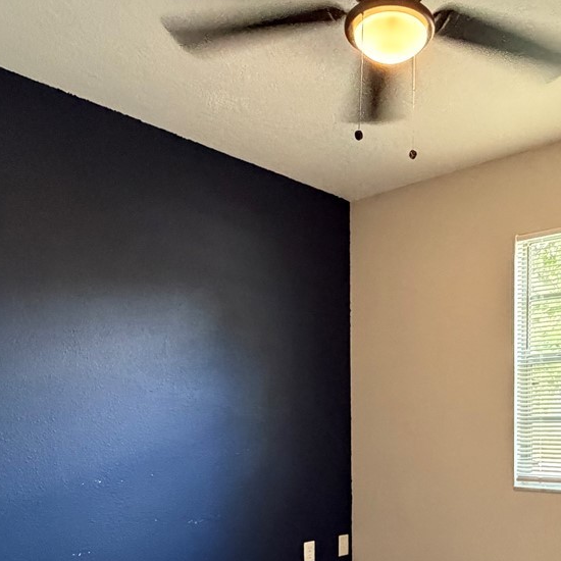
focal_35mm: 36
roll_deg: +0.5
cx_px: 398
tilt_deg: -1.8
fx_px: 660
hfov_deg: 45.0
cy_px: 448
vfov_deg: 43.9
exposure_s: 1/60
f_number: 2.2
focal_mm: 2.22
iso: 640
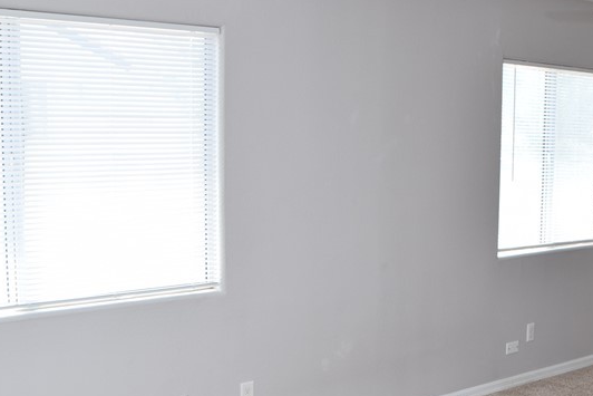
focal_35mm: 55
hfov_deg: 35.2
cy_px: 218
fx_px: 906
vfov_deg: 24.6
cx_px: 464
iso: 400
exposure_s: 1/160
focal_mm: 18
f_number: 6.3
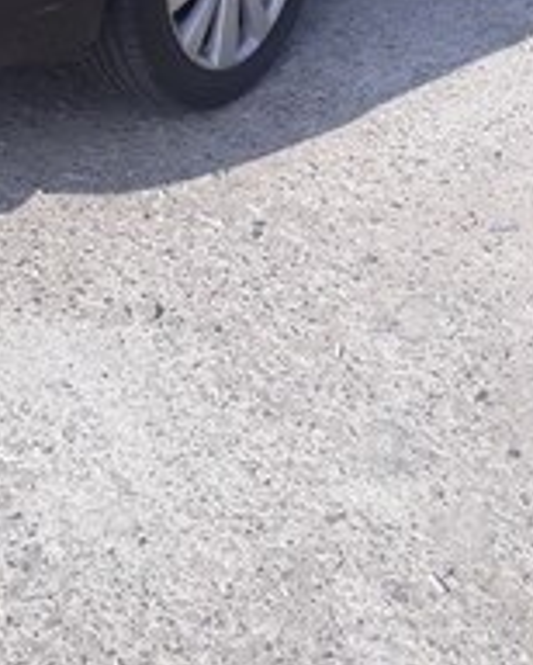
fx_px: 1339
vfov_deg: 25.7
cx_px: 301
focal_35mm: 68
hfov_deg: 22.5
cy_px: -73
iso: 40
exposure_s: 1/940
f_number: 1.9
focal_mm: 3.6
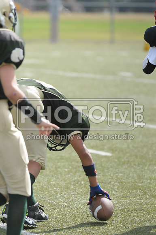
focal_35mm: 300
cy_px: 118
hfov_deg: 4.6
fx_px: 1956
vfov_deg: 6.9
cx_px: 78
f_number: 4
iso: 1600
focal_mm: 200
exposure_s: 1/6400
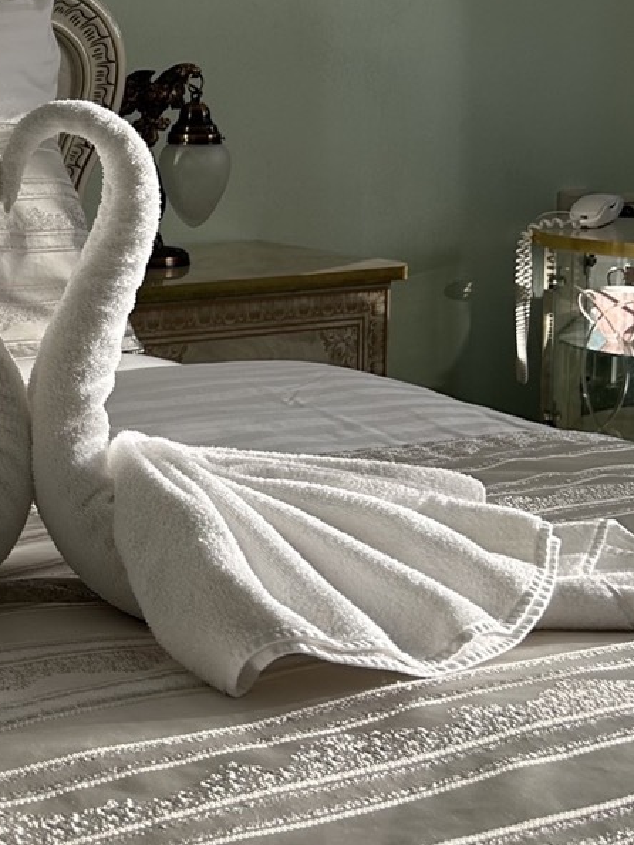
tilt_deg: -5.3
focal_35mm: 70
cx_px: -192
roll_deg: +1.0
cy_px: 209
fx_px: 1708
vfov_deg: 27.4
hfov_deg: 19.4
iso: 50
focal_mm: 5.7
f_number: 1.5
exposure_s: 1/342
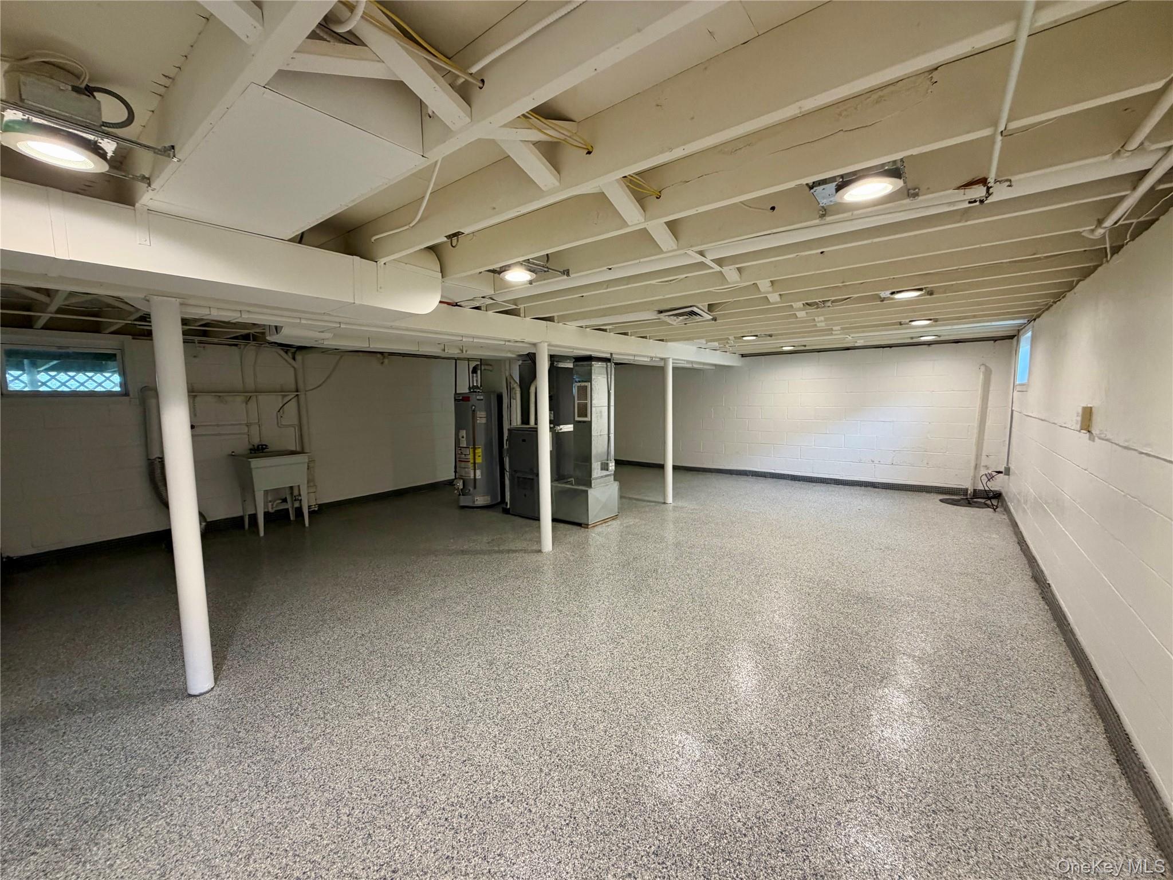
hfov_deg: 102.1
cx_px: 586
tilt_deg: -4.7
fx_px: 474
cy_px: 440
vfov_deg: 85.7
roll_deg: +2.2
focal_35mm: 14
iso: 200
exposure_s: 1/60
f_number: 2.2
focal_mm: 2.22
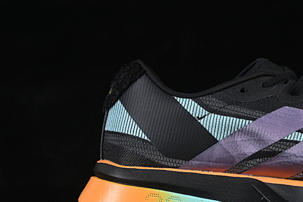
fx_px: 1288
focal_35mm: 153
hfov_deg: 13.3
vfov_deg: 9.0
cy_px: 113
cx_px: 294
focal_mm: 50
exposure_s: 1/60
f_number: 6.3
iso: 160
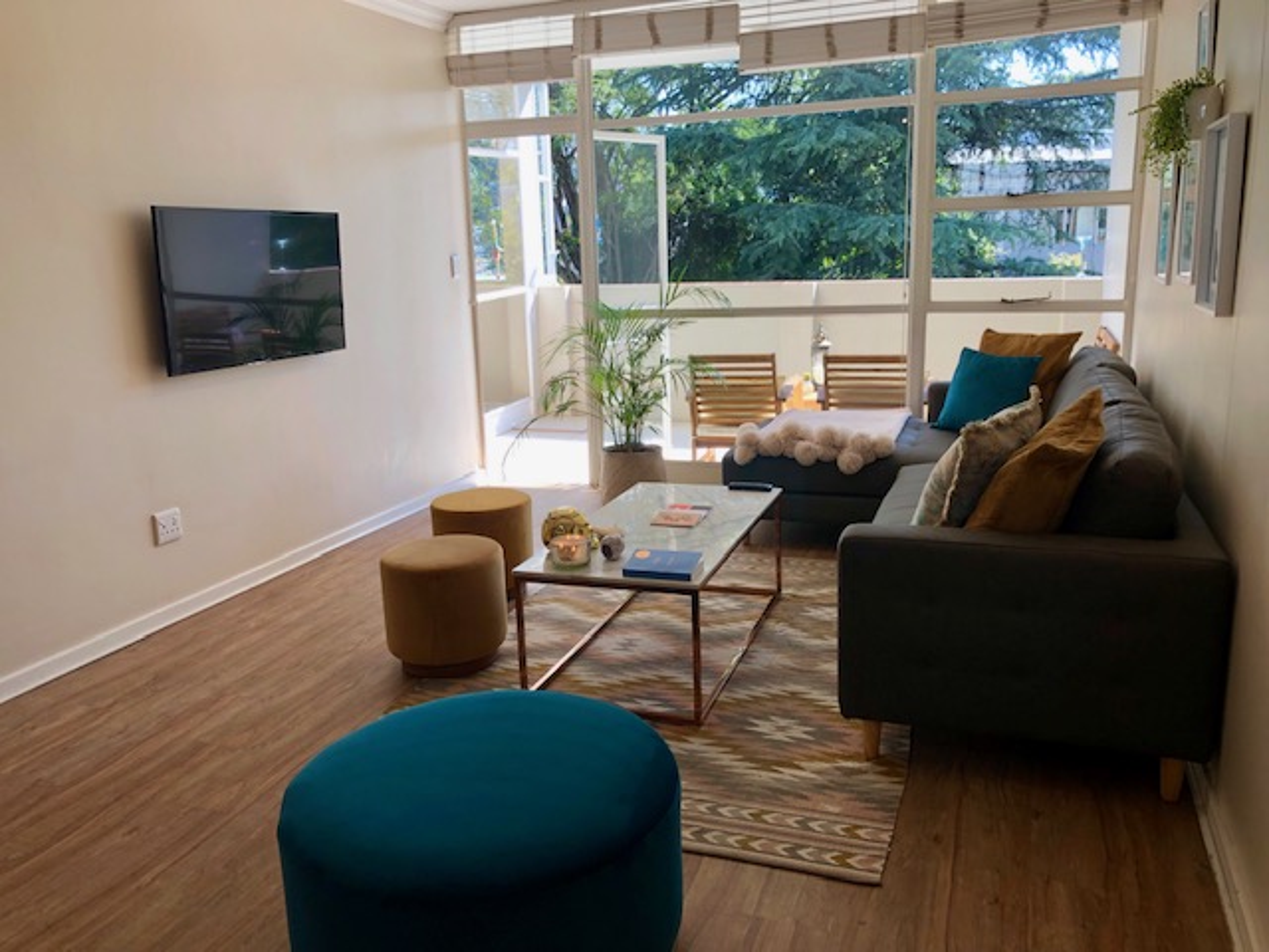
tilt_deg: -12.2
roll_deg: +1.4
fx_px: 1026
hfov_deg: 63.4
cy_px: 476
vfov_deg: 49.7
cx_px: 634
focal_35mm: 28
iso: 20
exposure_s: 1/133
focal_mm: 4
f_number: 1.8
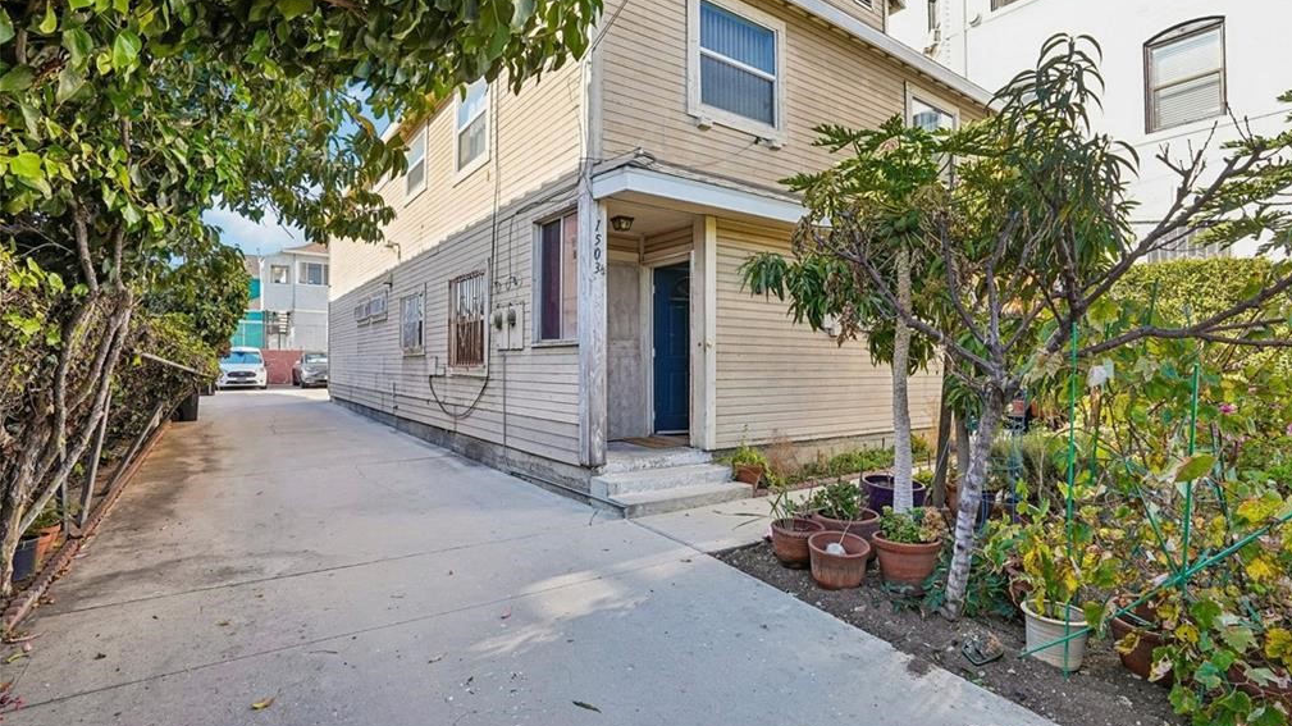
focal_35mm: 17
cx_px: 654
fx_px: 582
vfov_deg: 63.7
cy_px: 319
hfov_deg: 95.9
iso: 400
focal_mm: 16
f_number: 8
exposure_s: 1/200
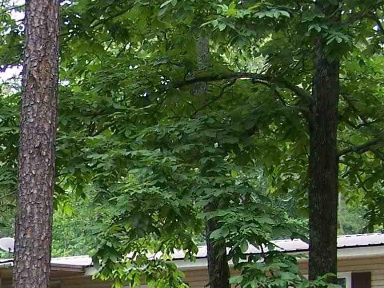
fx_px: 1554
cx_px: -84
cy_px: 304
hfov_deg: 13.7
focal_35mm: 140
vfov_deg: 10.5
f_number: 2.8
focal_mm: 6.3
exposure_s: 1/200
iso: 80
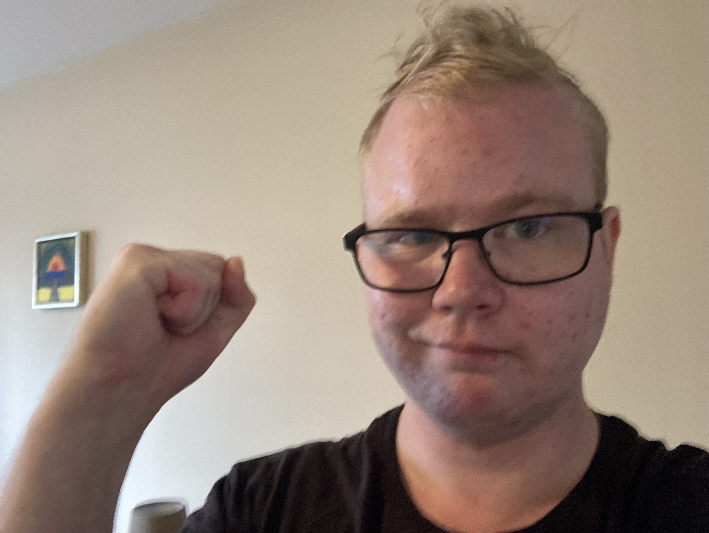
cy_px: 266
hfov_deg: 56.8
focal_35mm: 32
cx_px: 354
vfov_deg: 44.2
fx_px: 656
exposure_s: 1/19
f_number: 2.2
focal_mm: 2.87
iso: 640
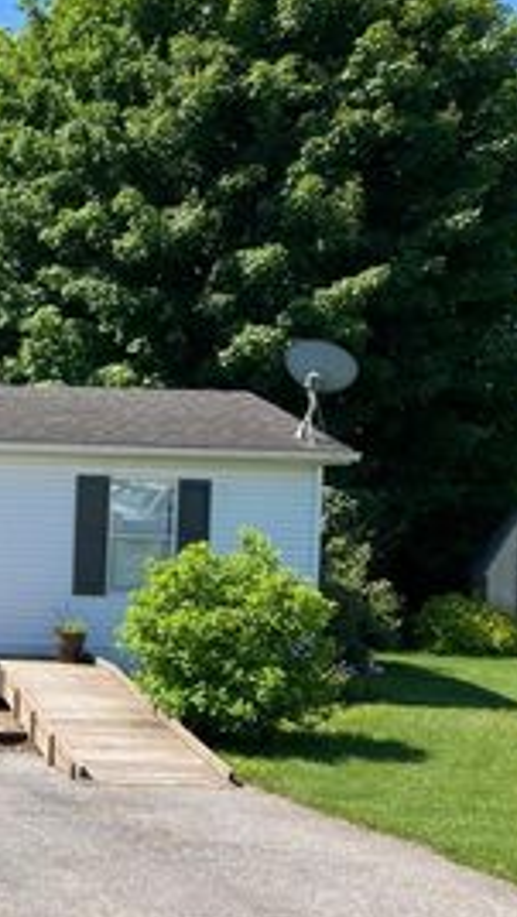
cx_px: -223
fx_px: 1387
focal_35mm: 57
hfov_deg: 18.9
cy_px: 505
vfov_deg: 36.6
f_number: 1.8
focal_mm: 3.99
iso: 20
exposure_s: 1/1156
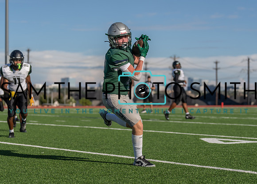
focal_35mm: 102
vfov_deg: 14.1
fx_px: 742
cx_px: 121
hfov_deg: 19.6
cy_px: 106
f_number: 2.8
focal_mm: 81
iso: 100
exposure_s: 1/3200
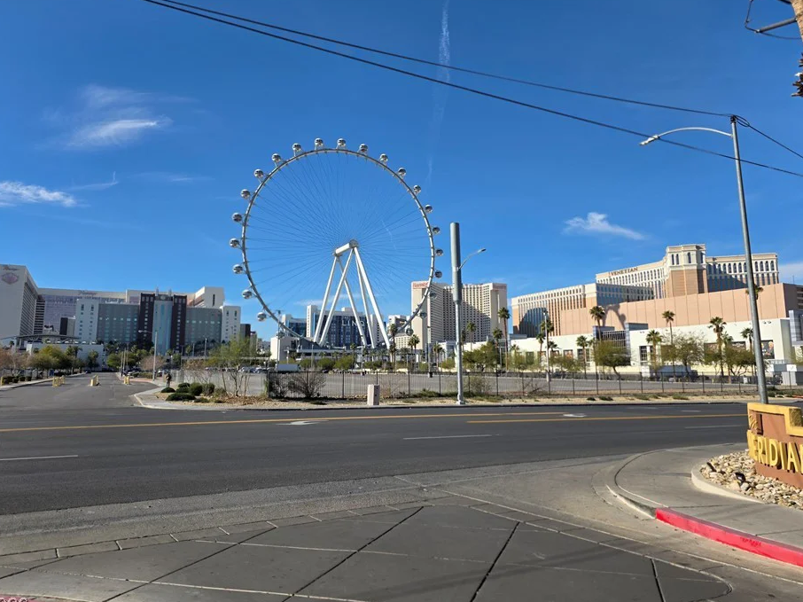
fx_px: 603
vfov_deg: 53.0
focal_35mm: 26
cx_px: 393
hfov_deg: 67.3
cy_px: 285
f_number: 1.7
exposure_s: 1/6809
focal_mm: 6.3
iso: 80
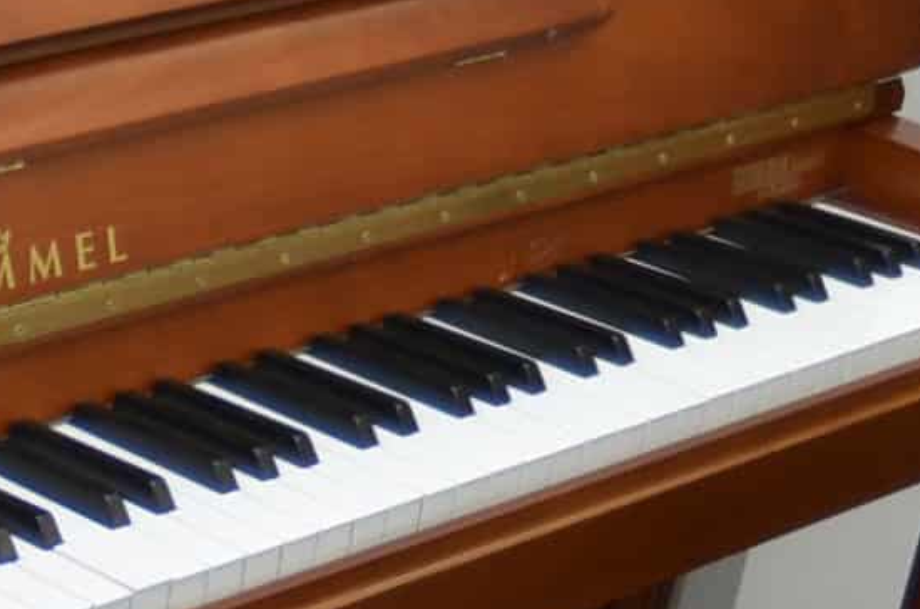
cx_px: -313
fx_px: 3601
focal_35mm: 141
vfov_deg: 9.5
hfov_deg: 13.9
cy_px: 706
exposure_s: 1/125
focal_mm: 21
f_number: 3.8
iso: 400
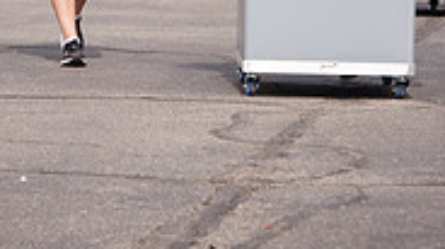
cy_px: -154
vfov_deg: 2.7
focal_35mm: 447
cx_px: 167
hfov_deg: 4.8
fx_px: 5268
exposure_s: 1/800
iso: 160
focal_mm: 135
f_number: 5.6
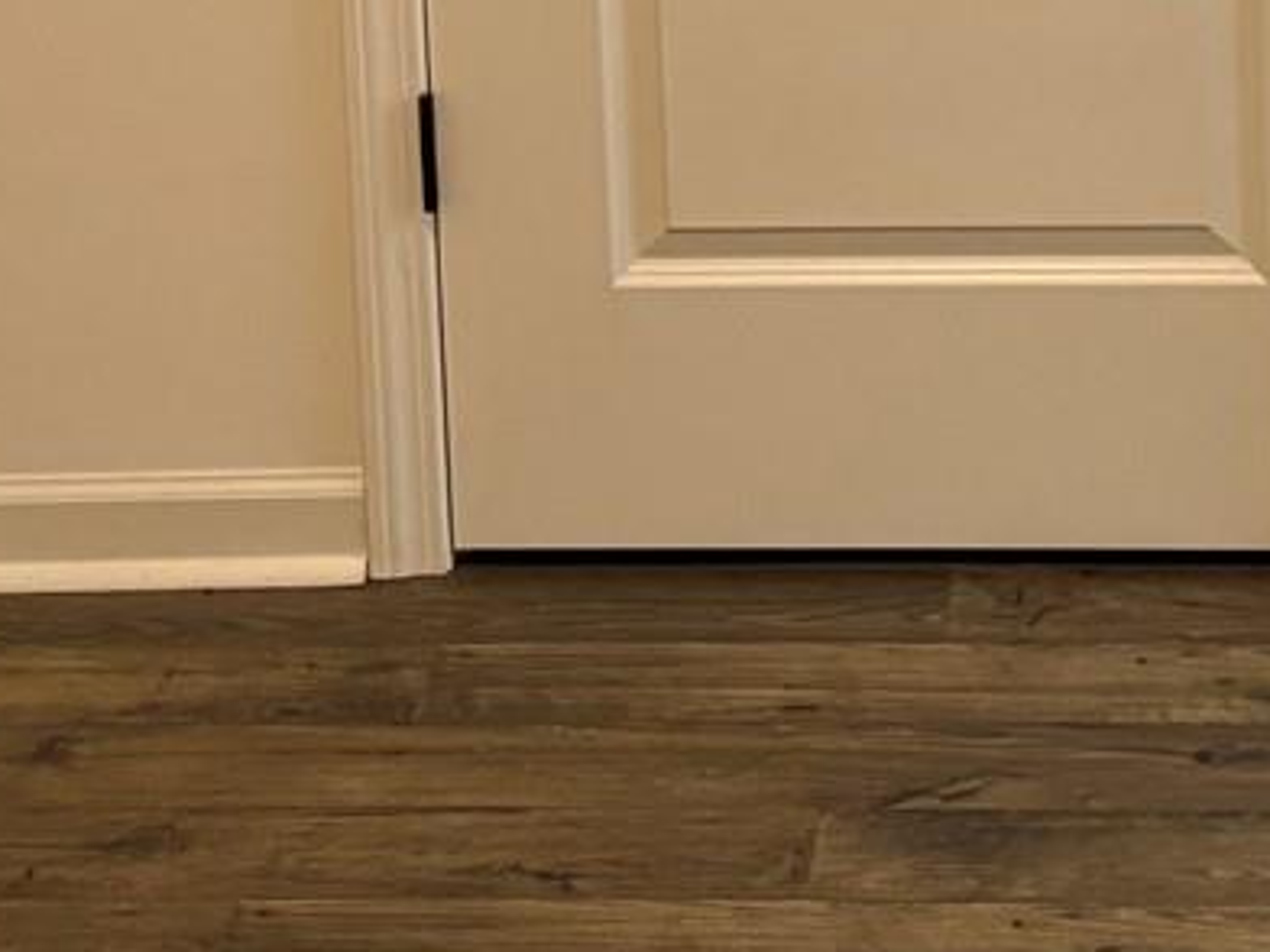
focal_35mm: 136
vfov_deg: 10.6
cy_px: -440
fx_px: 4990
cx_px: 836
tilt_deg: -10.0
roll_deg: +2.5
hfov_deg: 14.5
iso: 250
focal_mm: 5.96
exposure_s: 1/60
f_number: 1.6
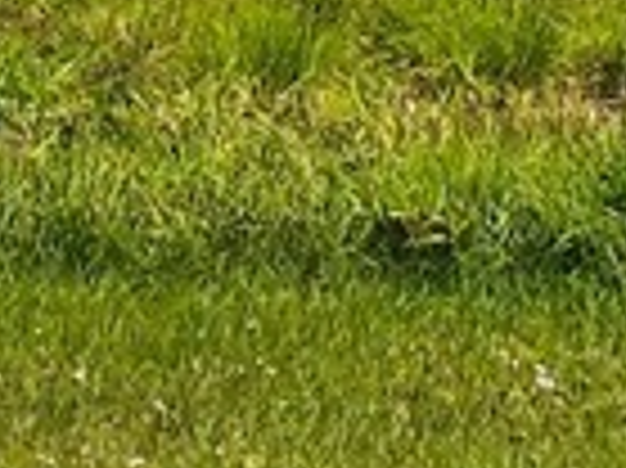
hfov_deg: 9.6
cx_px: 378
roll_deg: -2.7
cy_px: -806
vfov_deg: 6.7
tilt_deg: +3.5
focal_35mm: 206
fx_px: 3722
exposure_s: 1/4367
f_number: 1.8
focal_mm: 3.99
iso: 25
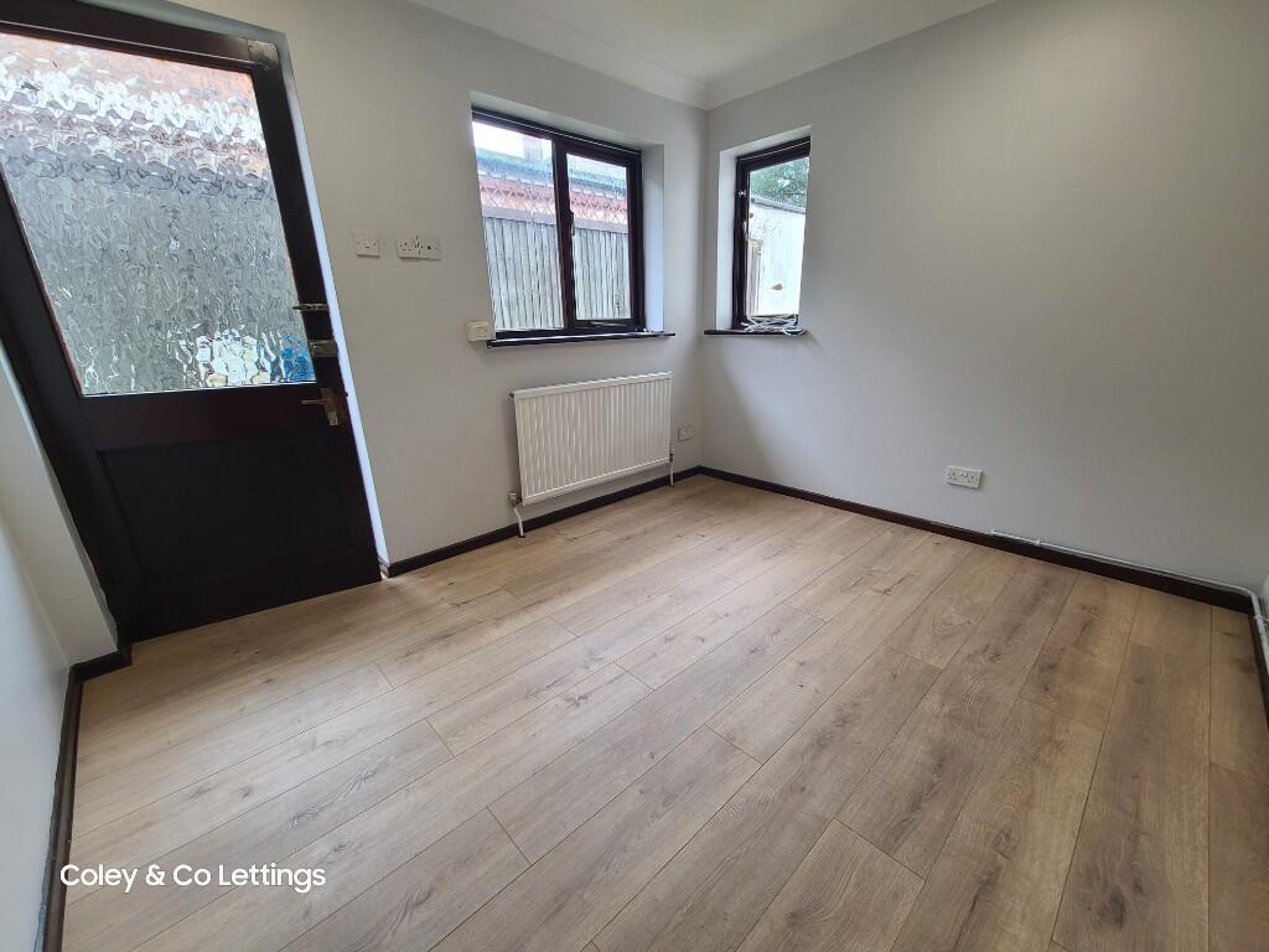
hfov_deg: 106.2
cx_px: 634
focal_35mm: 13
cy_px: 476
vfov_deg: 89.9
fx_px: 477
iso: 64
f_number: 2.2
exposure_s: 1/50
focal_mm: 2.2
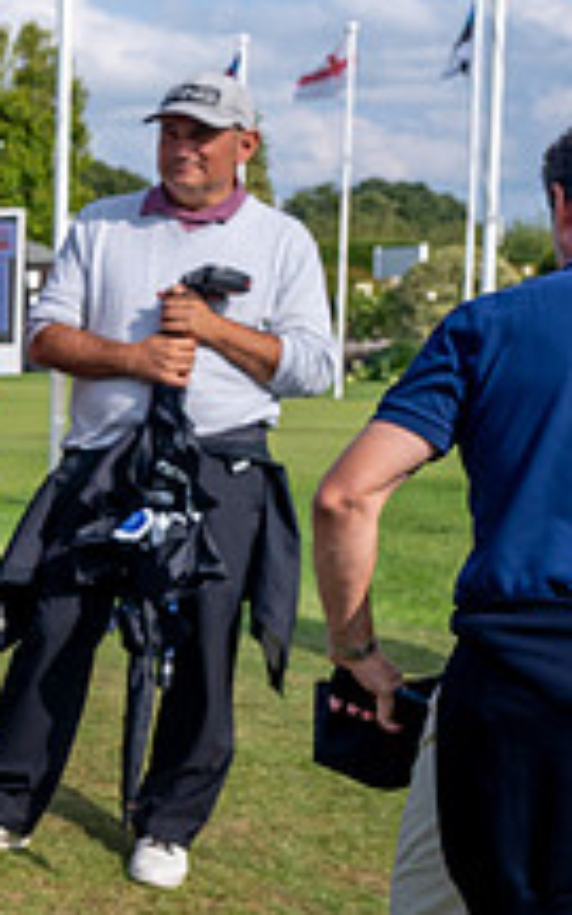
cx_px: -707
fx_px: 2394
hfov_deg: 11.7
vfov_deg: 21.6
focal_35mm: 96
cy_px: 533
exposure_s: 1/1250
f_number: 6.3
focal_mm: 31.5
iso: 250
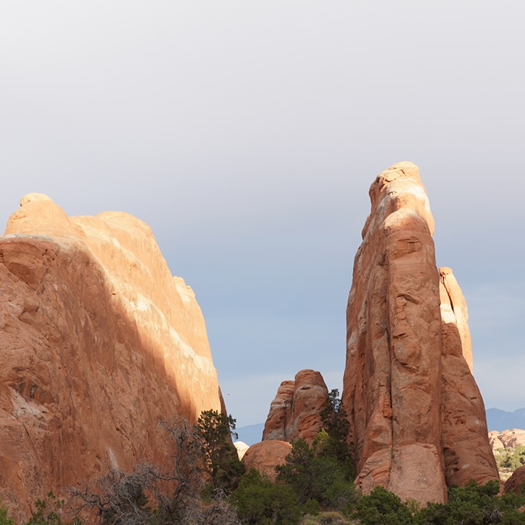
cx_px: 236
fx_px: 1441
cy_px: 391
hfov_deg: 20.6
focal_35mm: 84
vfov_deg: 20.5
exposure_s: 1/100
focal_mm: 38
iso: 200
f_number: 9
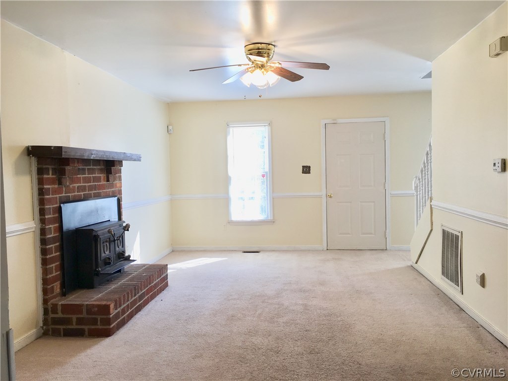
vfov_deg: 48.2
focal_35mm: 29
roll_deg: +1.0
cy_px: 190
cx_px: 254
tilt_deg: -1.5
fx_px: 426
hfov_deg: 61.7
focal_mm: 4.15
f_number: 2.2
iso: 25
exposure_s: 1/40
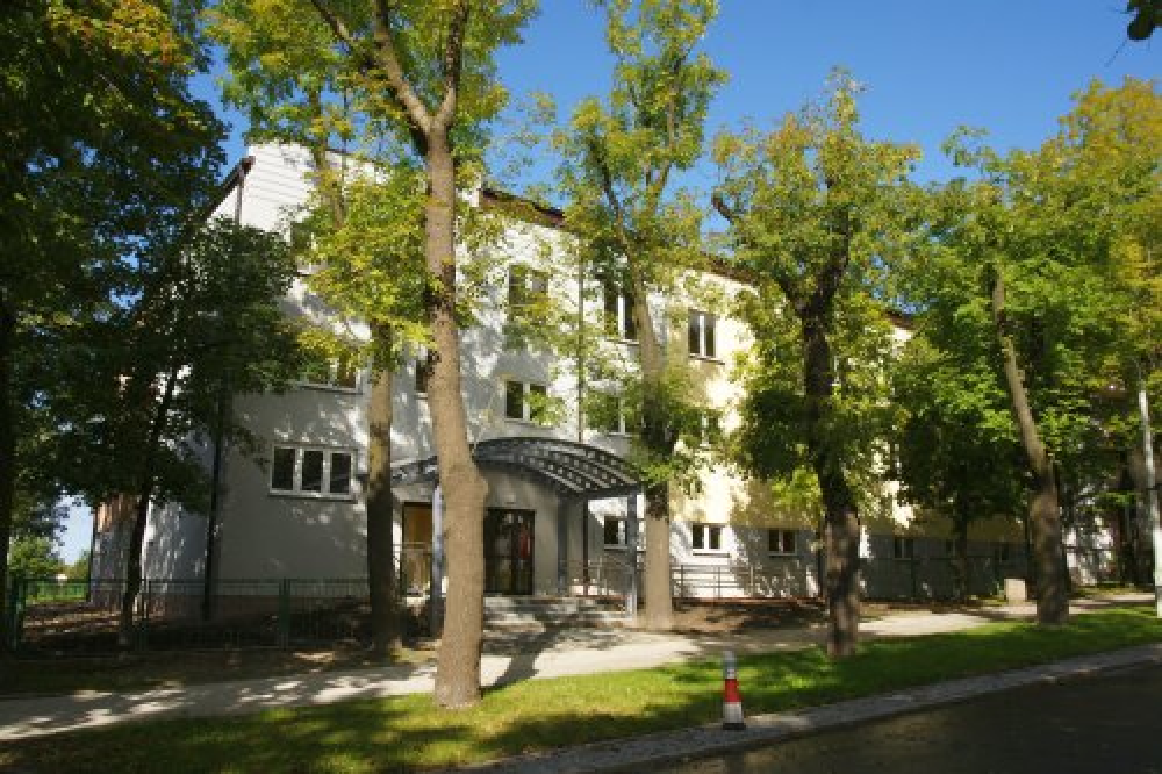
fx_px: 871
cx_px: 581
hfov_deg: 67.4
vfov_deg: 47.9
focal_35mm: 27
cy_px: 387
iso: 200
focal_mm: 18
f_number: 9
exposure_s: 1/320
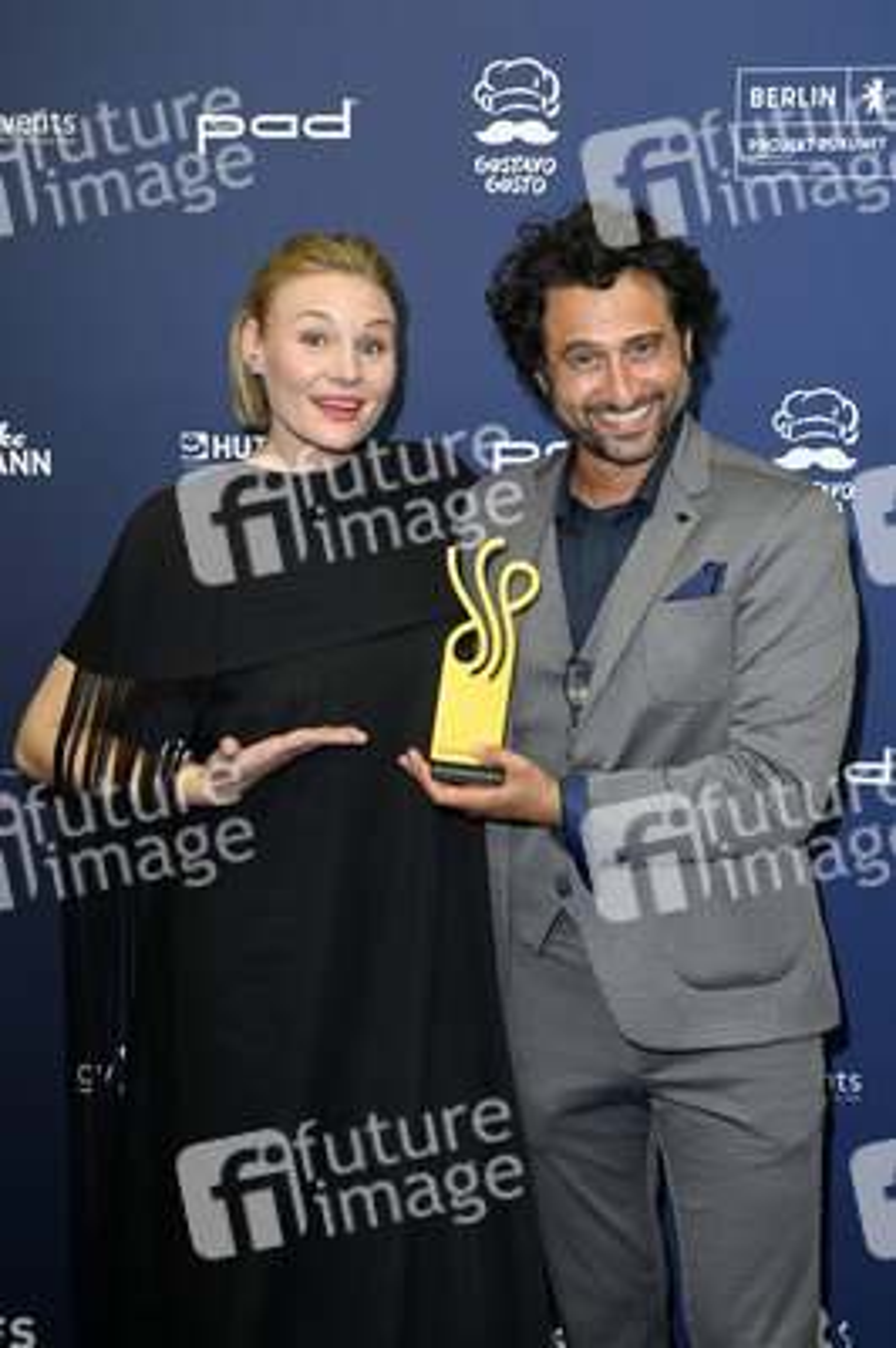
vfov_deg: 36.3
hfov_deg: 24.6
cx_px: 448
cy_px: 674
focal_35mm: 55
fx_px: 2057
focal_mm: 55
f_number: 5
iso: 800
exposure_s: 1/200
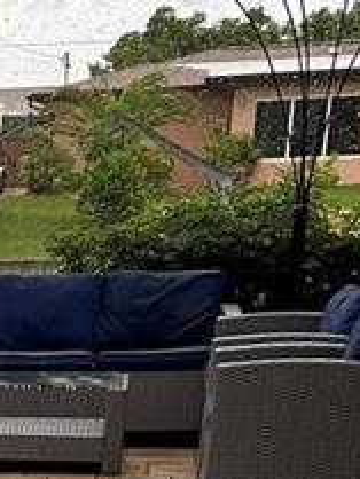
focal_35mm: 138
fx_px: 1912
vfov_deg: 12.9
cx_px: -656
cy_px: 862
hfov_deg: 9.1
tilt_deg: -17.8
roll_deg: +1.7
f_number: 1.78
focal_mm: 6.86
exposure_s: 1/278
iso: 80
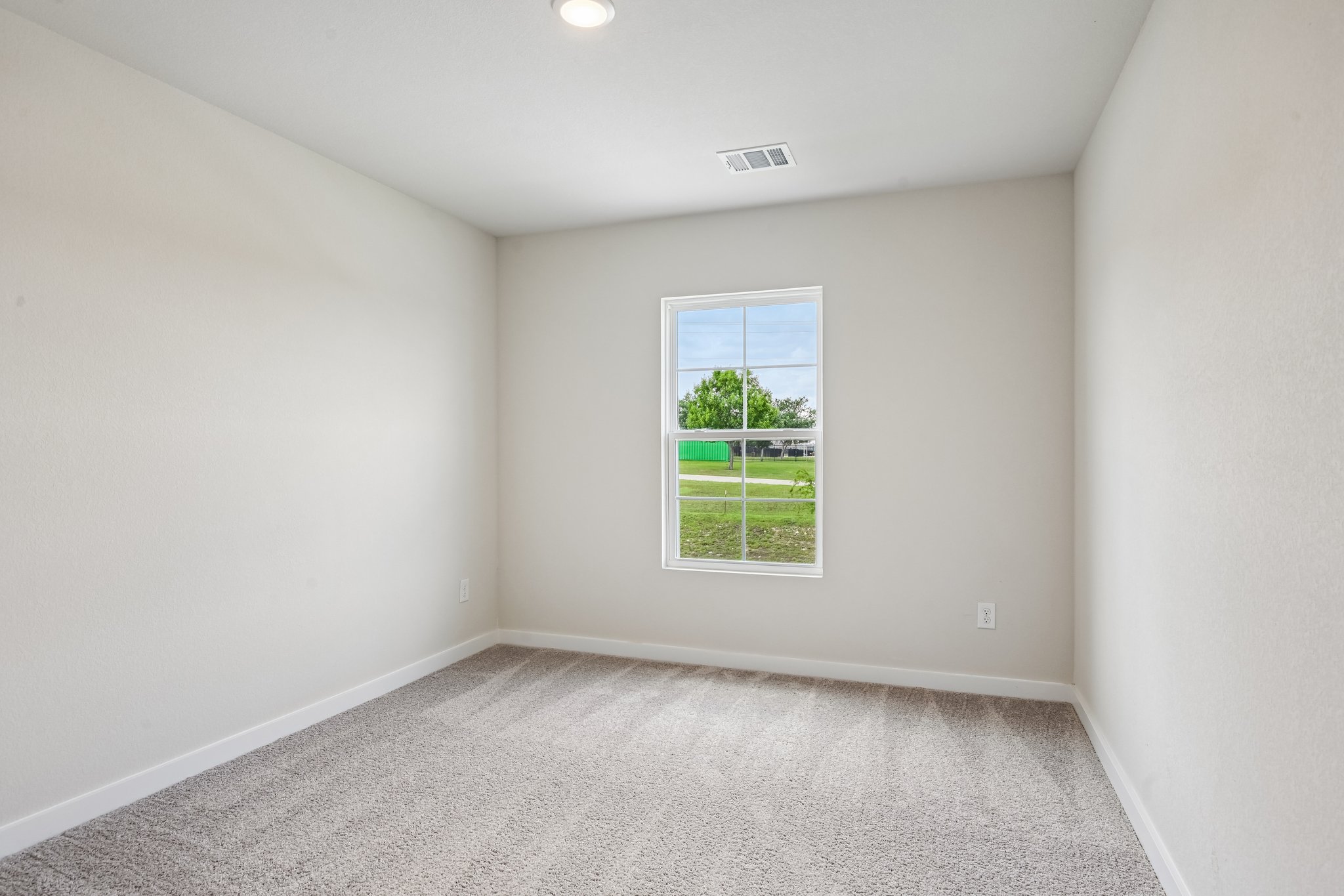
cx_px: 672
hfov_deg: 86.9
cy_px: 448
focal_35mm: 19
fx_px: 709
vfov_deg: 64.5
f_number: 8
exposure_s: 1/60
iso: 400
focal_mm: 19
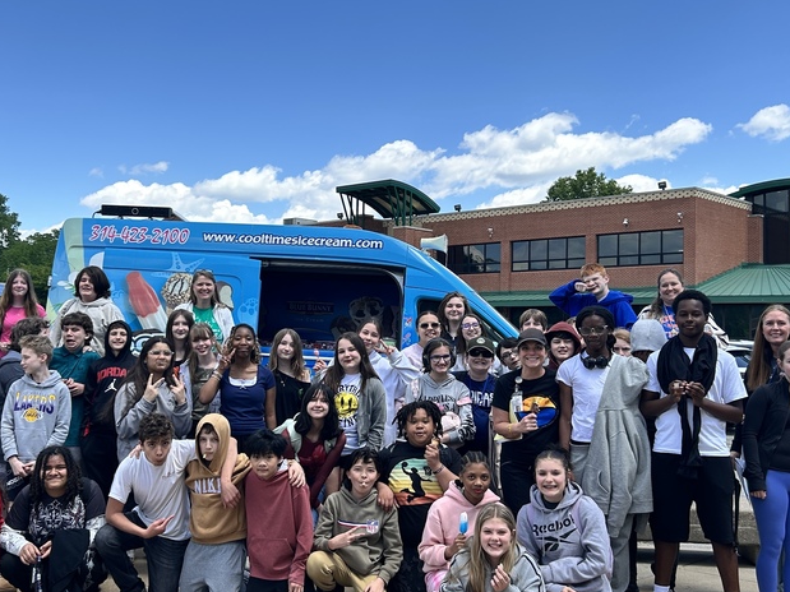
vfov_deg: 33.6
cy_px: 301
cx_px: 331
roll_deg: -0.6
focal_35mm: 43
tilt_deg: +1.9
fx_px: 981
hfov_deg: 43.7
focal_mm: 5.7
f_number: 1.5
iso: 50
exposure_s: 1/2632
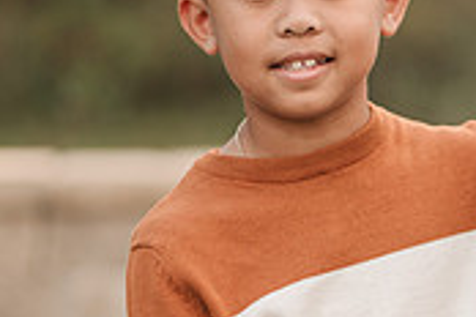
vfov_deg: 4.7
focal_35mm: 295
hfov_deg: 6.9
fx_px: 3900
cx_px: 524
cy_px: 259
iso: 160
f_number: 2
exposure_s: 1/500
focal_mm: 85
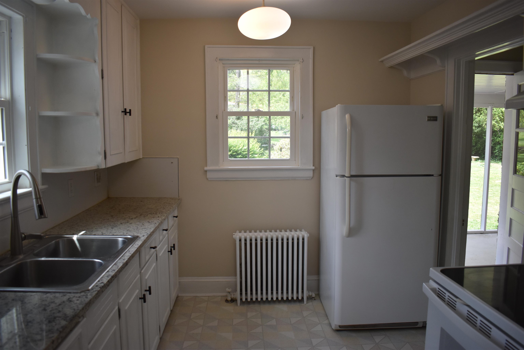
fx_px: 393
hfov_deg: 67.4
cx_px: 262
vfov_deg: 47.9
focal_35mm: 27
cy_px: 175
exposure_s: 1/250
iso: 560
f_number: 3.5
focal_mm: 18
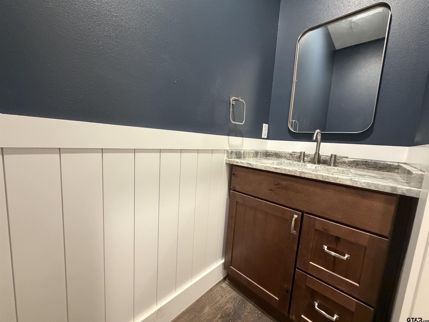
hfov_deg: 102.1
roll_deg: -4.1
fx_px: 174
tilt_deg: -5.5
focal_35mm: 14
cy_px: 161
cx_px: 214
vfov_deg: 85.7
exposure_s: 1/60
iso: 640
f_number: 2.2
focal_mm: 2.22
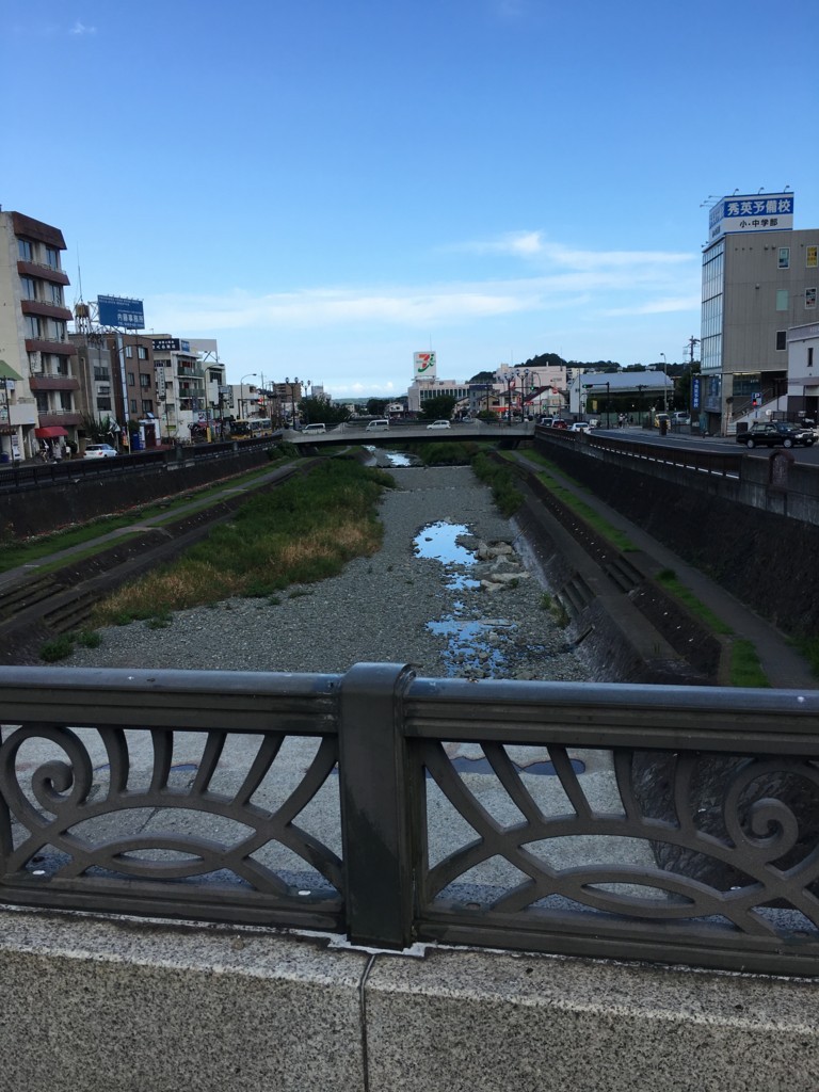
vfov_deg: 61.7
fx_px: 915
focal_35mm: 29
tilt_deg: -9.6
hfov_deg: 48.2
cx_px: 410
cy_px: 546
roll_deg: +1.8
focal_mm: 4.15
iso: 25
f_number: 2.2
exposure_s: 1/986
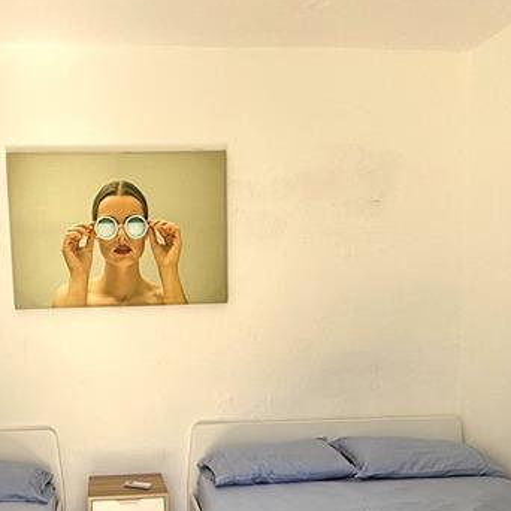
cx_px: 155
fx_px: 618
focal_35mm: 37
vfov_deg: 43.1
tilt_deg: -6.9
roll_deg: +1.8
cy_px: 400
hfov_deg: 44.0
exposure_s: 1/269
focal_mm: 2.22
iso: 50
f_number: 2.2
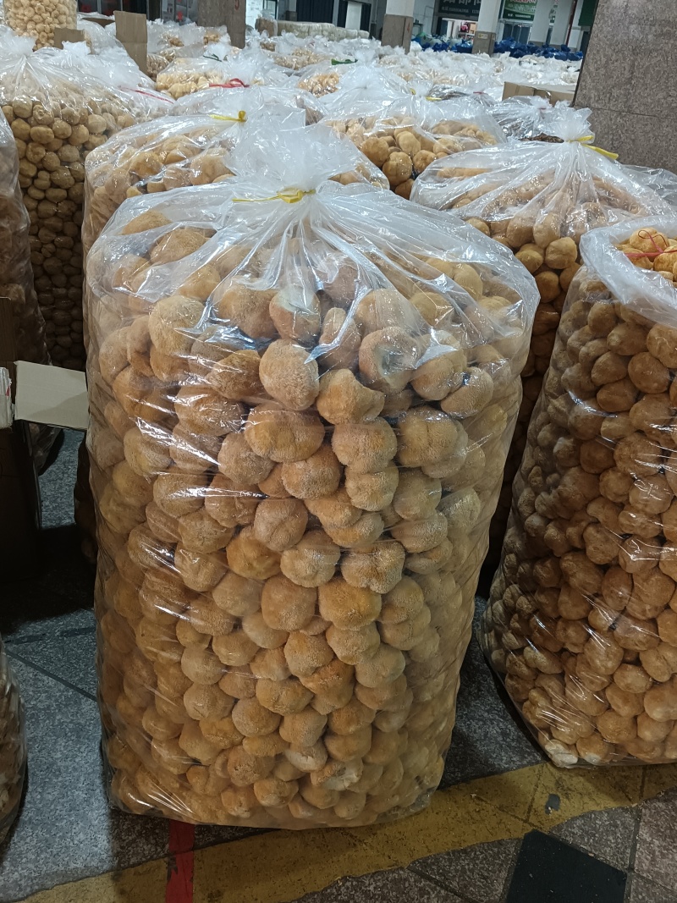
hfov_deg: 51.3
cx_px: 338
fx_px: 704
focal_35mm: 27
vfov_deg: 65.3
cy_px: 452
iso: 1282
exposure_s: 1/33.3
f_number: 1.9
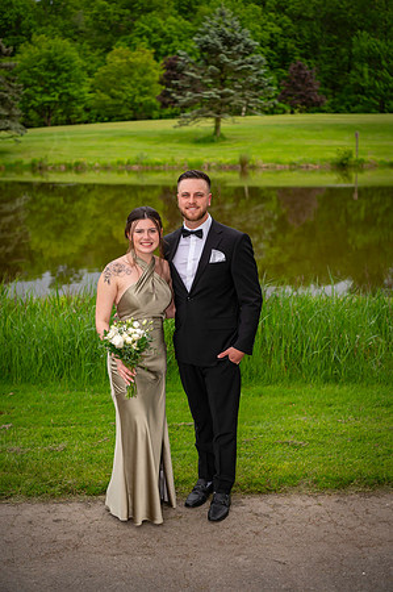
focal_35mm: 50
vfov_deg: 39.6
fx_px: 821
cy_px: 296
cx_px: 196
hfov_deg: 26.9
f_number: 3.2
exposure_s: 1/3200
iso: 400
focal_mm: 50
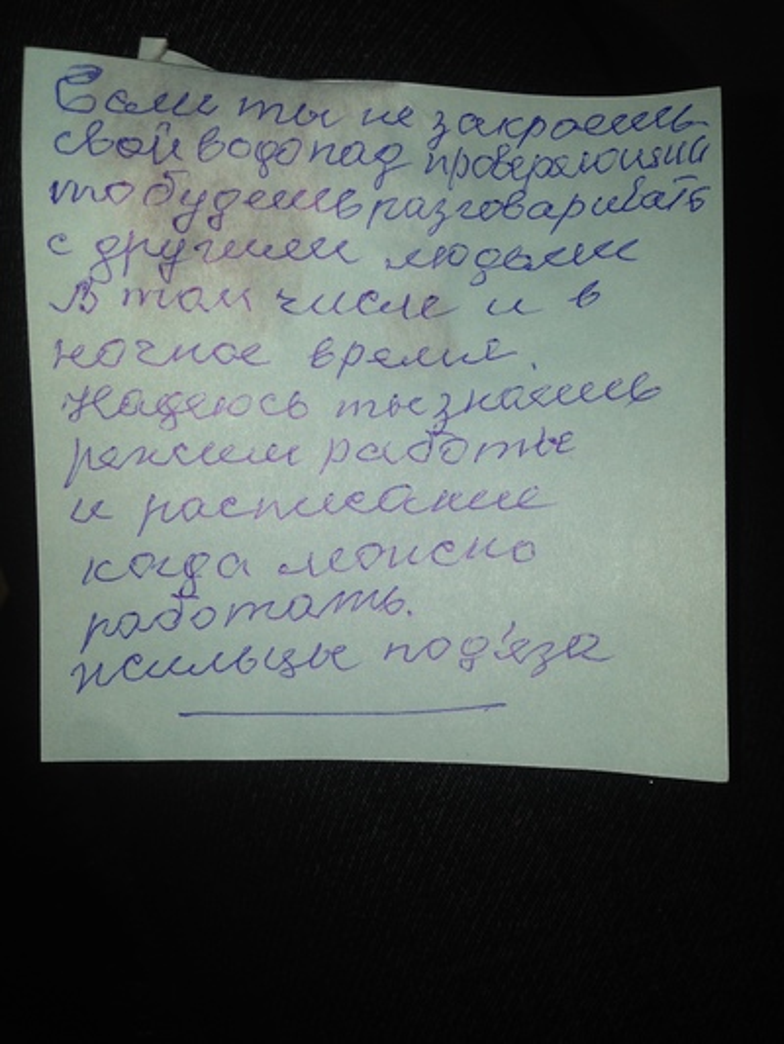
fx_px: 996
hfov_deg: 43.0
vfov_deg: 55.3
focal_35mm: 33
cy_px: 522
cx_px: 392
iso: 50
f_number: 2.4
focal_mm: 4.12
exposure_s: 1/320
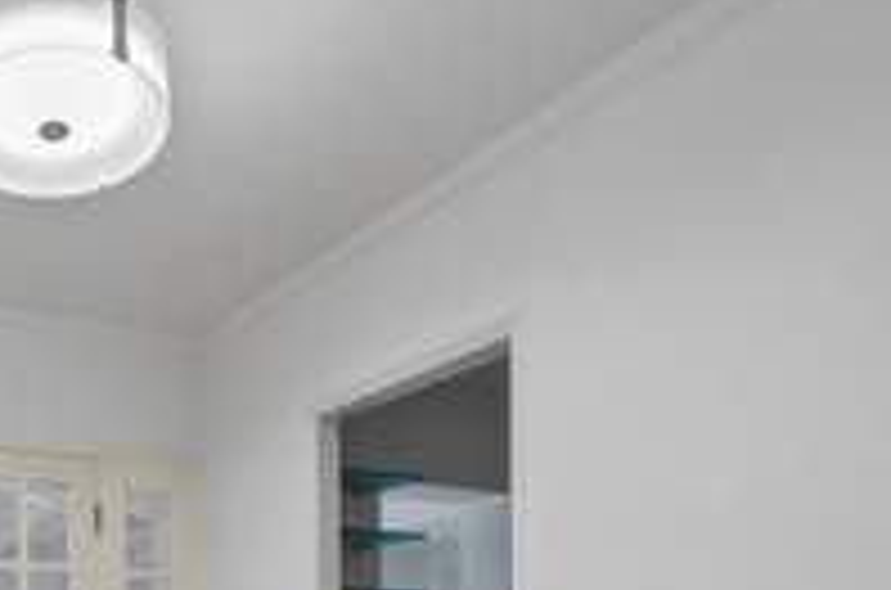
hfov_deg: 48.9
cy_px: 655
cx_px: 63
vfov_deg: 33.5
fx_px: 839
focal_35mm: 34
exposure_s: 1/15
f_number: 8
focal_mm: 14
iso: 100
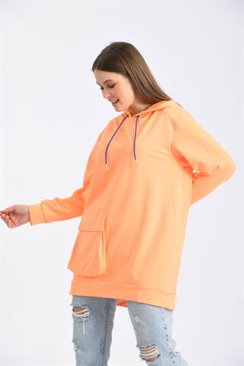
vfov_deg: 14.2
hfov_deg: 9.5
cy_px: 183
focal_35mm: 145
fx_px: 1474
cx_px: 122
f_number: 9
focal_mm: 145
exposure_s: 1/160
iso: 100
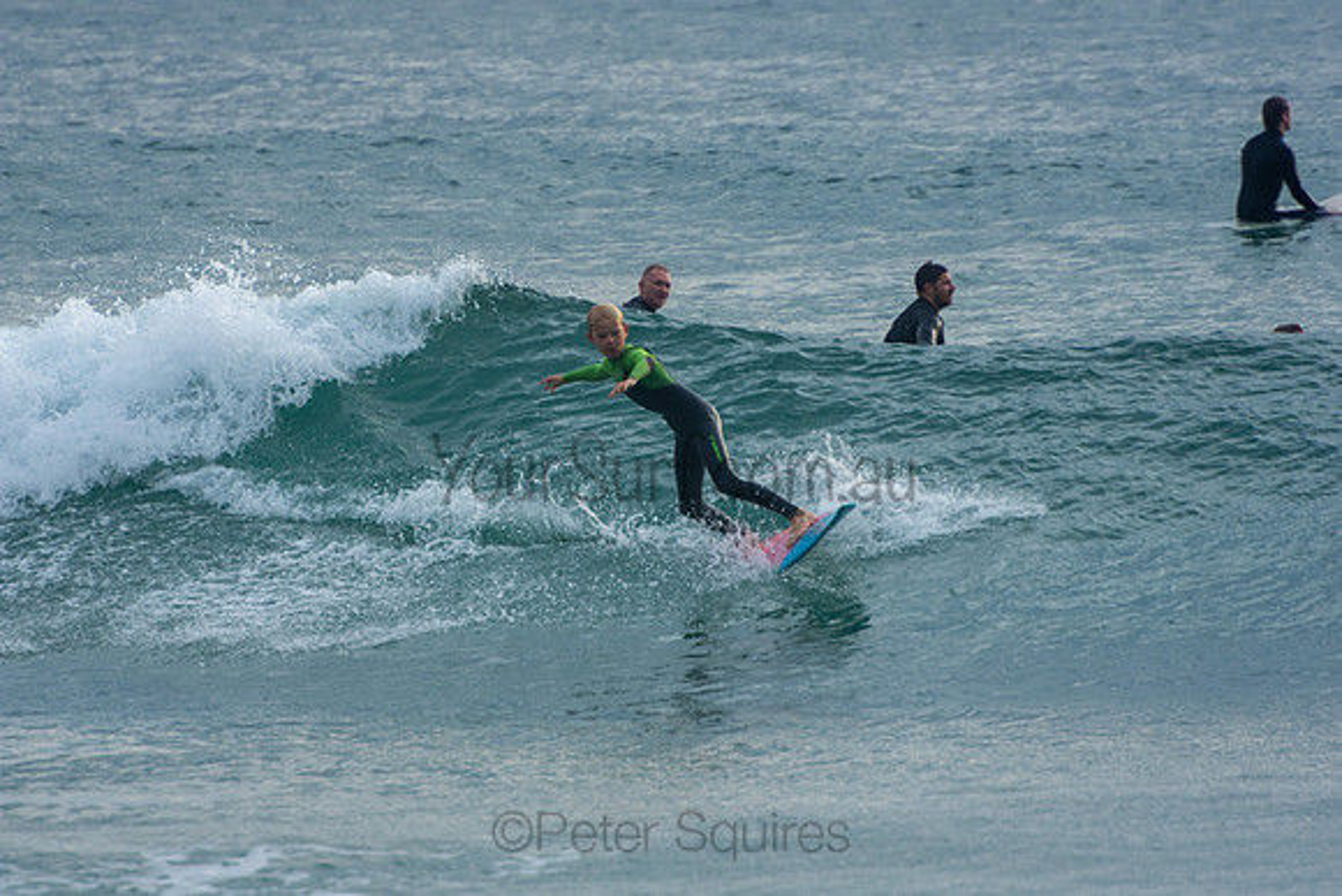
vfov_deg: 2.3
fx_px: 22371
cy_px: 448
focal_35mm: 600
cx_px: 671
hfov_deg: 3.4
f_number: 5.6
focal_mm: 400
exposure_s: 1/400
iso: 200
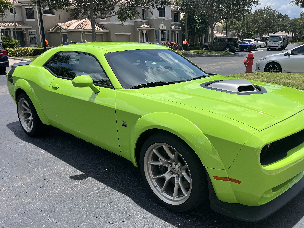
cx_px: 167
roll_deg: -0.2
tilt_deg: -14.6
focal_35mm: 29
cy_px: 108
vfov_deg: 48.2
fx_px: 255
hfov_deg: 61.5
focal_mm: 5.1
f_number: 1.6
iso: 50
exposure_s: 1/4484
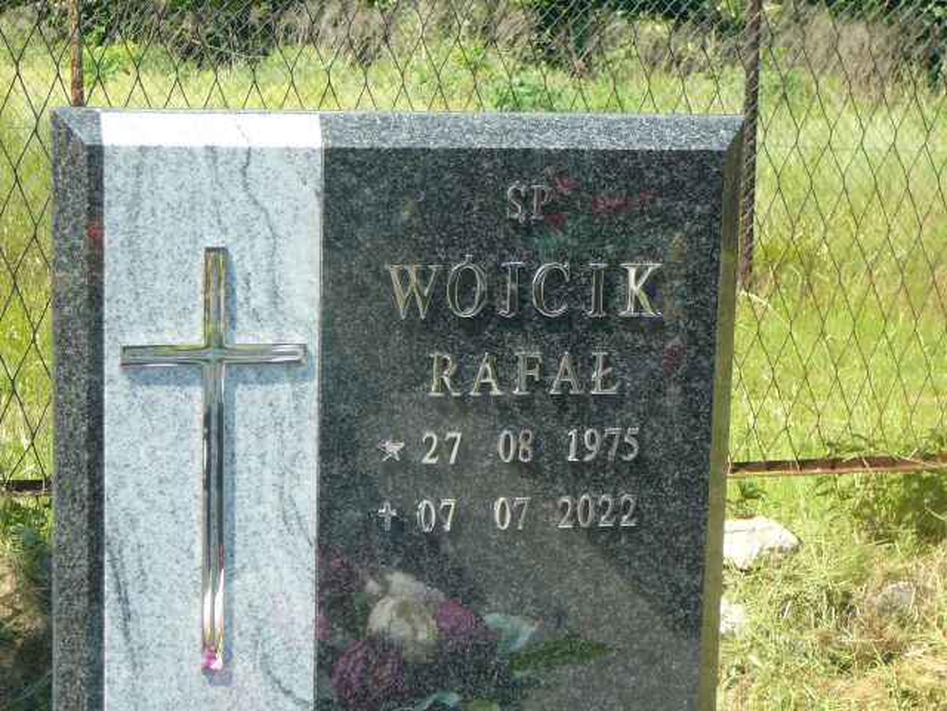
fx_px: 2107
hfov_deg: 25.3
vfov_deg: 19.1
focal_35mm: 77
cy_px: 356
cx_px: 474
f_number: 3.7
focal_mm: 11.5
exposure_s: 1/250
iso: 80
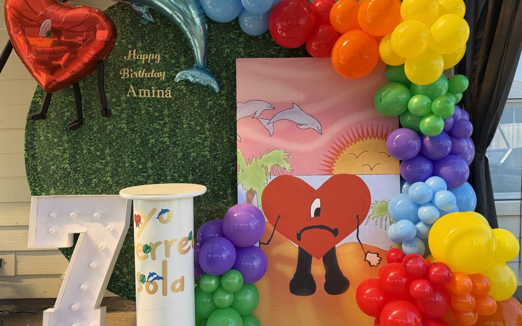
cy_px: 152
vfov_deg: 47.5
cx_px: 265
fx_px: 370
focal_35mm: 26
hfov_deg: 70.4
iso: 80
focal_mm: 6.76
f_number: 1.78
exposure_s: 1/464
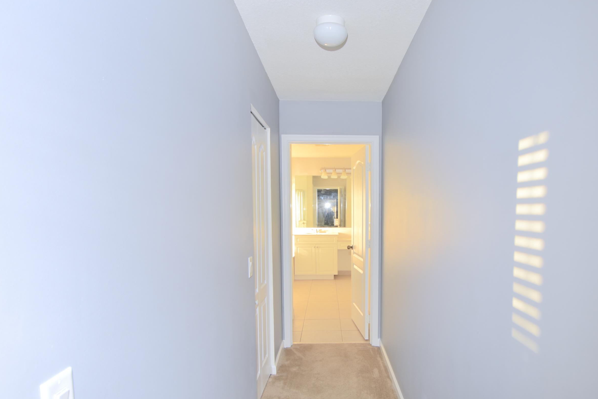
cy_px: 236
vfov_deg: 54.8
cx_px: 343
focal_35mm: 23
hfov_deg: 75.6
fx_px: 382
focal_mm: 12
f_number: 4
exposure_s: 1/60
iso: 100
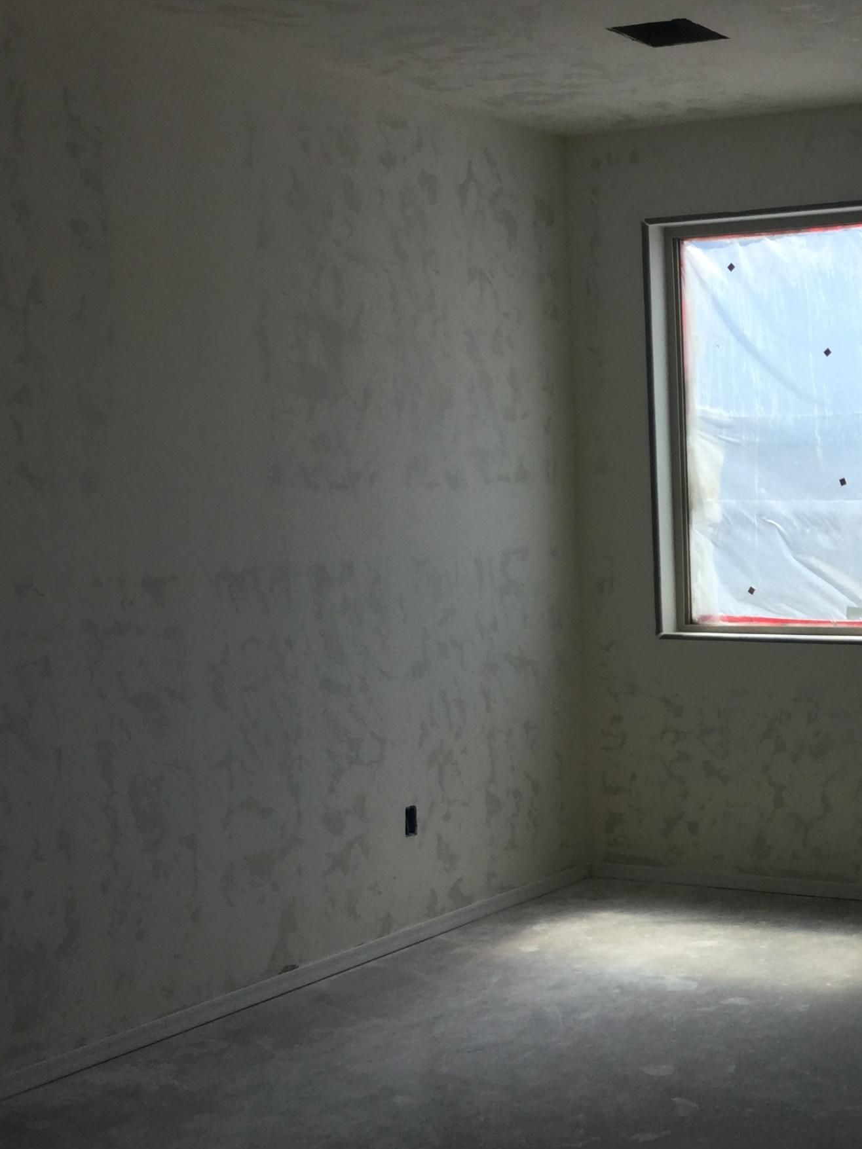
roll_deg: +0.0
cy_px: 627
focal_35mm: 53
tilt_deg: -5.5
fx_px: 1760
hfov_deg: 26.2
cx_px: 852
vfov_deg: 36.1
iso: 25
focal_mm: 3.3
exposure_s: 1/506
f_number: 2.4
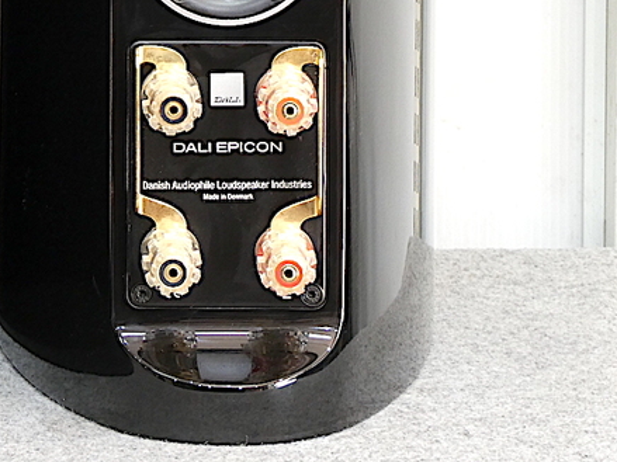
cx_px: -27
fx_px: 4829
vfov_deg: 5.5
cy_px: -27
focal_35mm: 271
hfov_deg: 7.3
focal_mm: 22.3
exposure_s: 1/10
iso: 200
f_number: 5.2
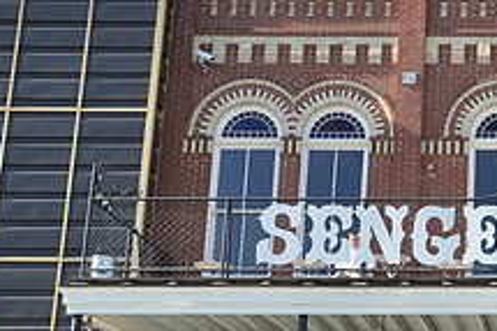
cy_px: 223
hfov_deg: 20.8
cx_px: 647
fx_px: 1228
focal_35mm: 89
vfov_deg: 15.3
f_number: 6.3
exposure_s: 1/160
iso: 200
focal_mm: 22
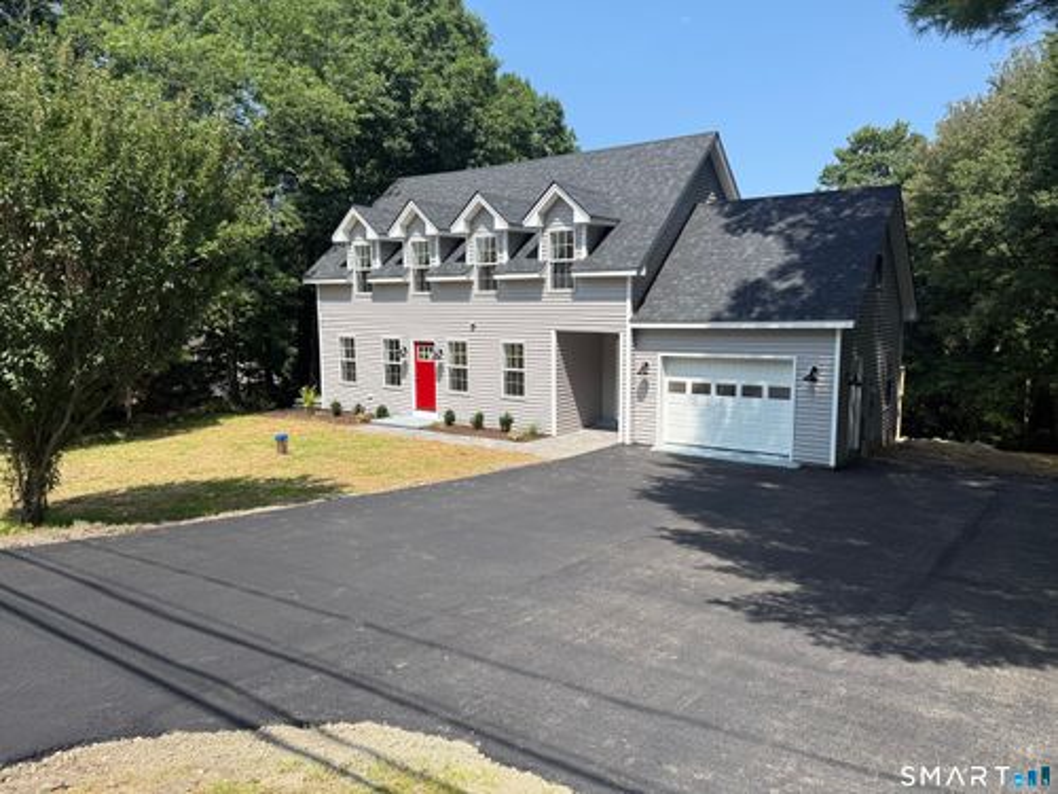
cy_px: 397
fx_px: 734
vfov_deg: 56.8
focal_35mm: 24
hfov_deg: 71.6
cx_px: 529
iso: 80
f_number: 1.78
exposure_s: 1/2907
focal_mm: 6.76
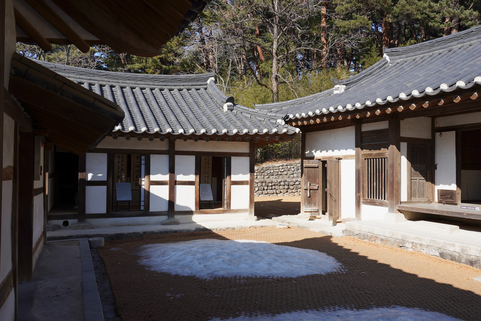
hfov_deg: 65.5
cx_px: 240
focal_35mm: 28
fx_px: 374
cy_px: 160
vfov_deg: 46.4
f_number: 10
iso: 100
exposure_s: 1/100
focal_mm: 28
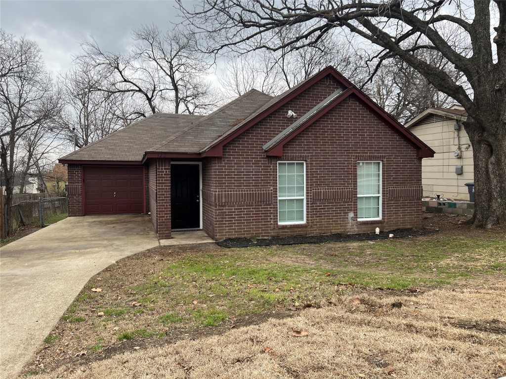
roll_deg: -0.5
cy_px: 190
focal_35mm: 26
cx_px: 253
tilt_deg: -2.3
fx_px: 380
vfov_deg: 53.1
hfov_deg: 67.3
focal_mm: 5.7
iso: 50
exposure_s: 1/917
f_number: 1.5
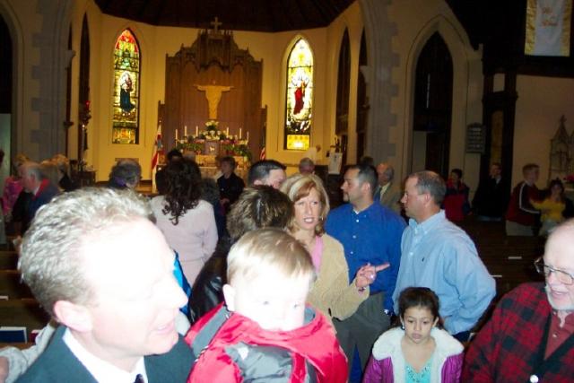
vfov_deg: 35.1
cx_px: 287
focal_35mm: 38
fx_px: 606
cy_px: 192
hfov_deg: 50.7
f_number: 2.8
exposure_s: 1/30
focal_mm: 8
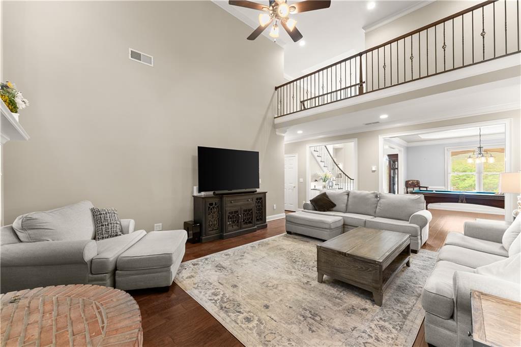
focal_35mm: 14
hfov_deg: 104.2
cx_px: 260
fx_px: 203
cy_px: 174
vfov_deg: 81.2
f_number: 7.1
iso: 640
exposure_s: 1/1.25
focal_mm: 14
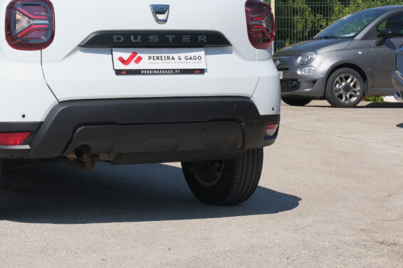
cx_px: 56
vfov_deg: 11.6
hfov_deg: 17.1
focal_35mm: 118
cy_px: 55
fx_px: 1321
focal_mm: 43.2
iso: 160
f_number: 9
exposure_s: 1/320
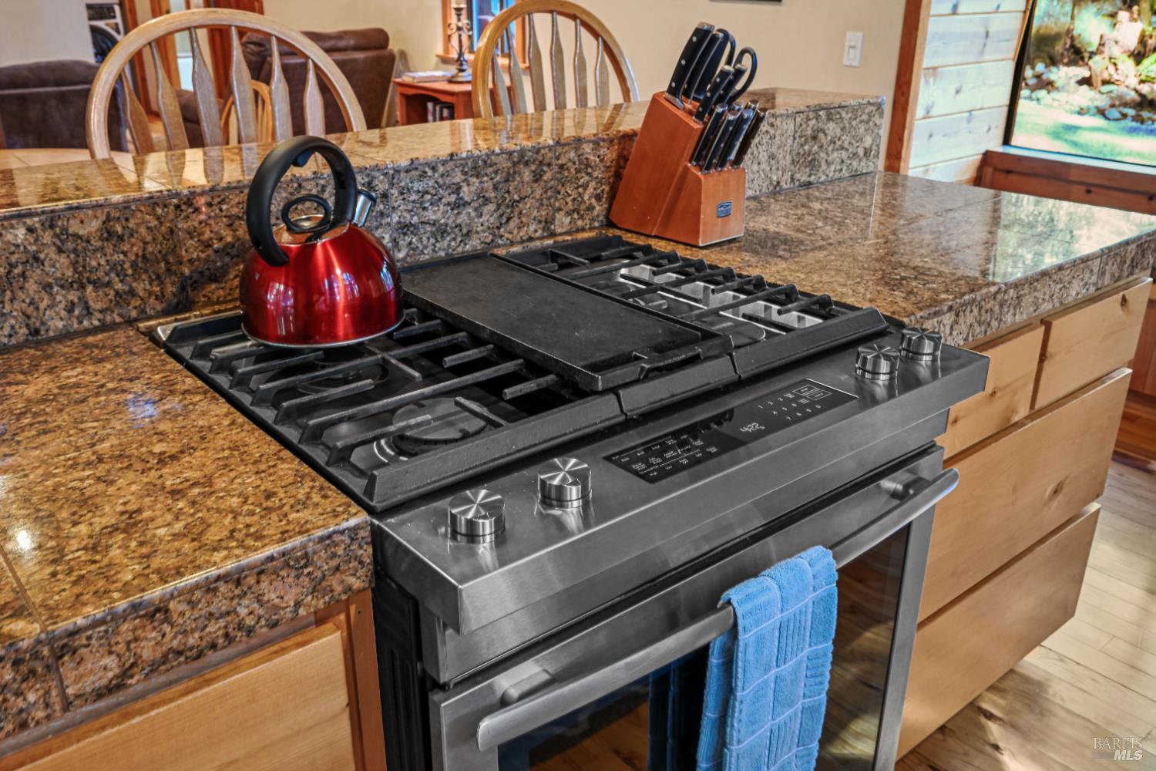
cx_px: 578
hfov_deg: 61.9
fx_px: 963
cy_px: 386
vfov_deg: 43.6
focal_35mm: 30
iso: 1600
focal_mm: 30
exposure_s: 1.6
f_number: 11
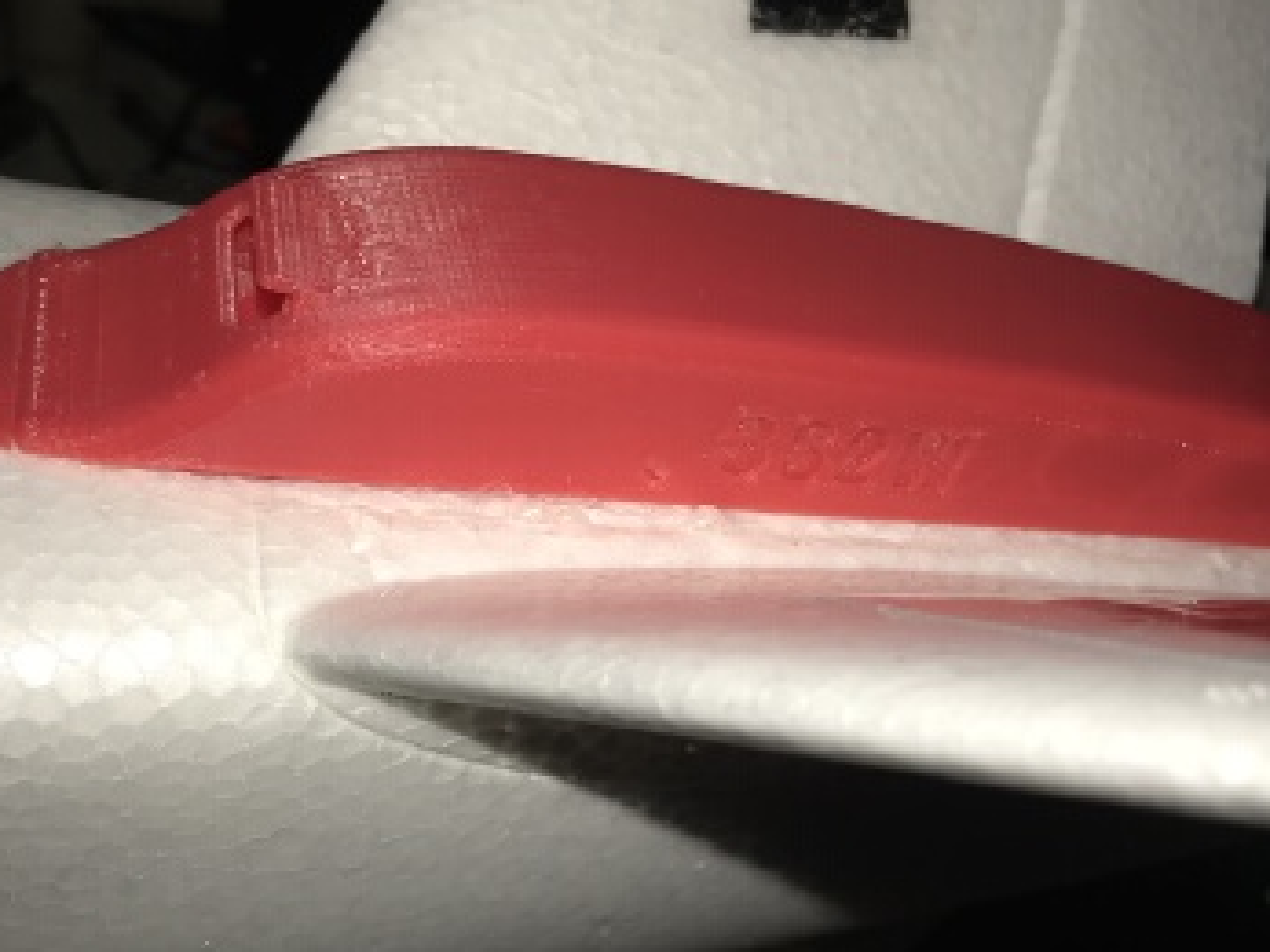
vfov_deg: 33.5
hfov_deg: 43.9
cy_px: 527
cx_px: 650
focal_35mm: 43
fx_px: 1577
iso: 20
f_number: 1.8
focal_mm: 3.99
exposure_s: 1/285
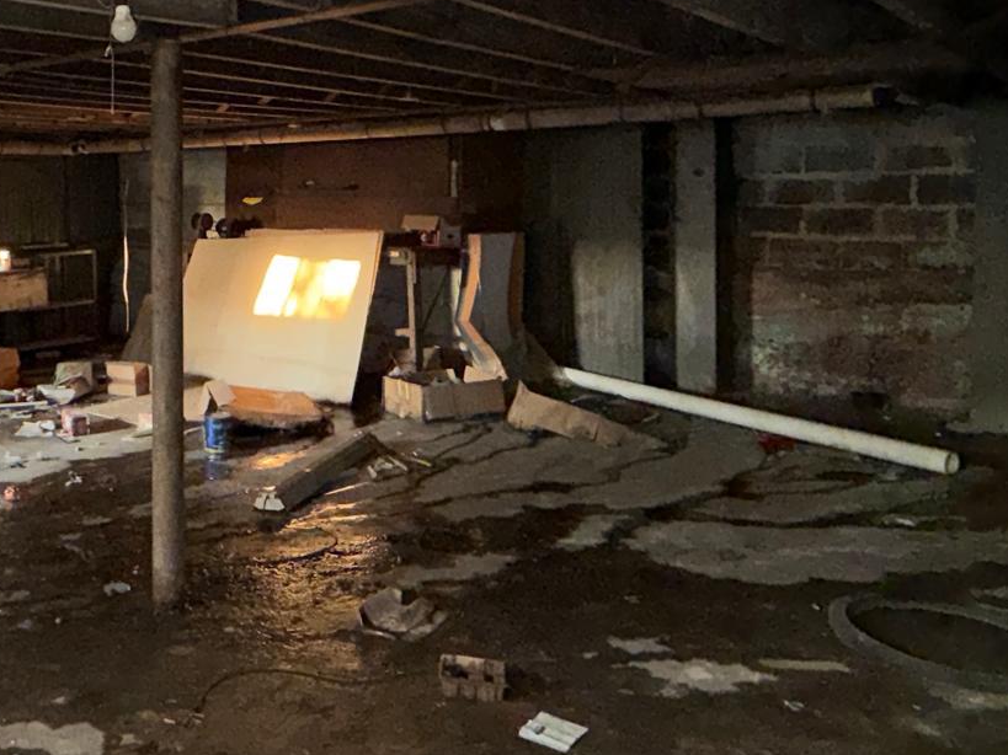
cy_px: 197
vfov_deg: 39.7
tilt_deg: +0.3
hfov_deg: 48.7
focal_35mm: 35
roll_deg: -0.3
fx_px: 1019
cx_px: 159
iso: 640
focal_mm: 2.22
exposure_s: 1/30
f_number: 2.2
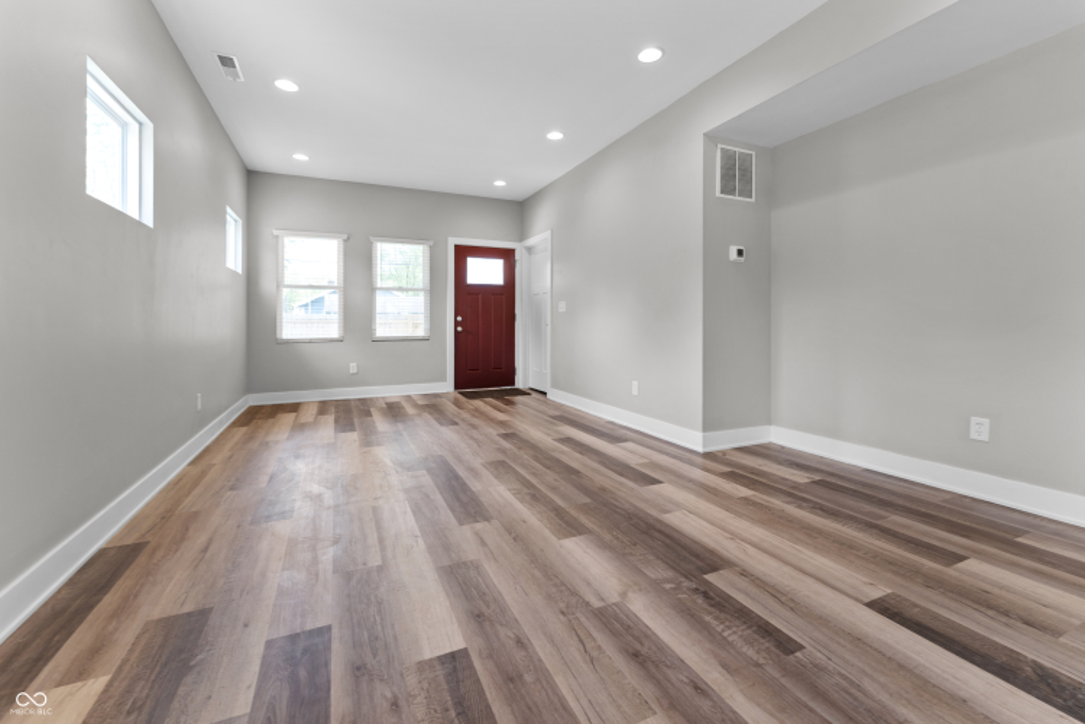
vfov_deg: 81.2
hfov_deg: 104.3
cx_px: 542
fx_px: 422
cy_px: 362
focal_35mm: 14
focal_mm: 14
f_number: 7.1
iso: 125
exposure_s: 1/10
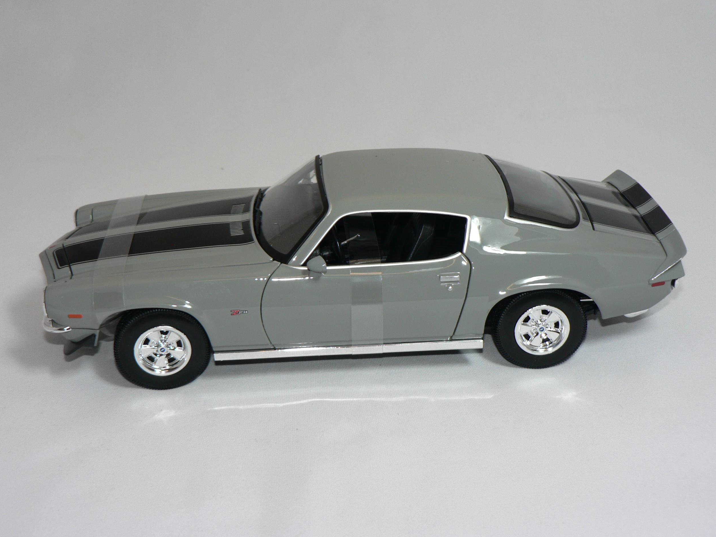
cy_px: 265
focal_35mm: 53
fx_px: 1096
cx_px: 354
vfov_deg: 27.5
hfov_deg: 36.2
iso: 80
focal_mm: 8.7
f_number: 2.8
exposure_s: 1/60
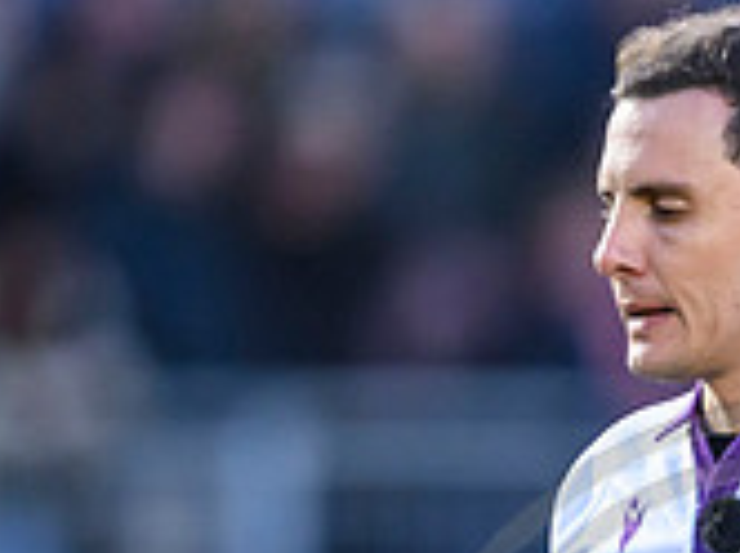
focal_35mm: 1625
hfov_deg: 1.2
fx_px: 34688
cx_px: 1098
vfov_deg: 0.9
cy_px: 814
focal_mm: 400
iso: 4000
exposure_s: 1/1250
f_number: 2.8
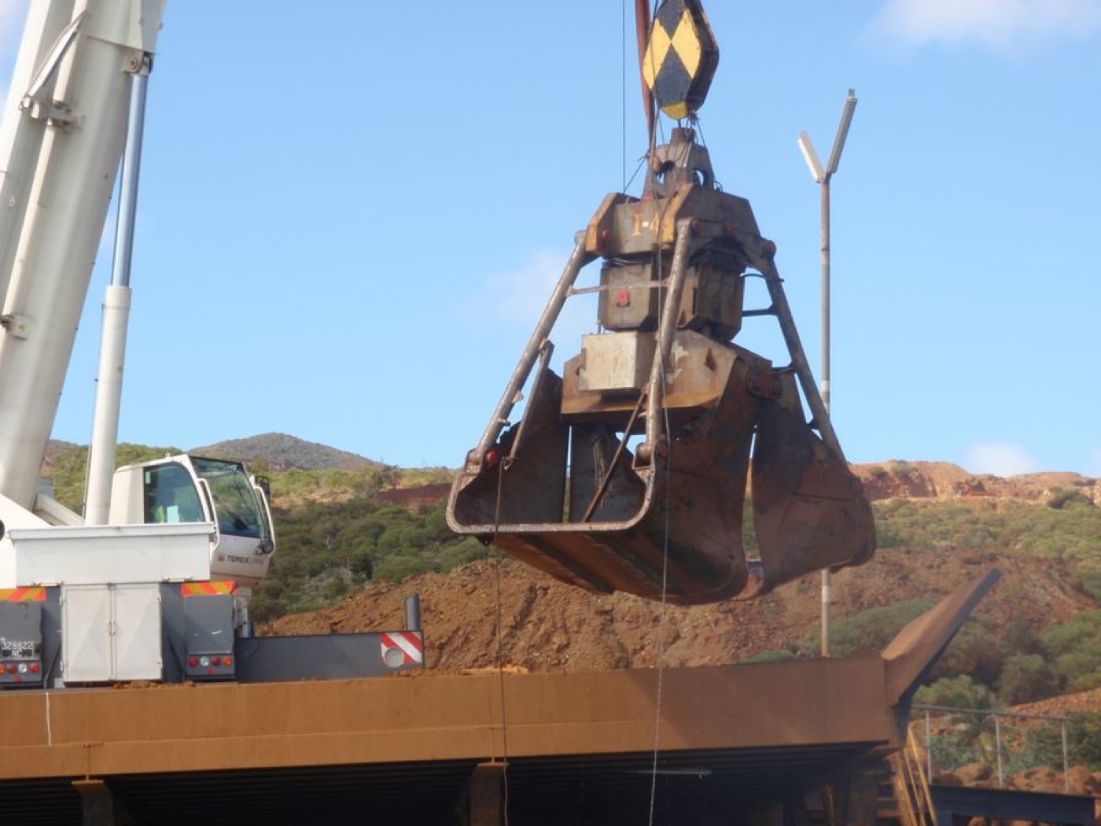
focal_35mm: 102
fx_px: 3244
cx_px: 550
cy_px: 413
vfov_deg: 14.5
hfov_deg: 19.3
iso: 64
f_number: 5.1
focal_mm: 18.2
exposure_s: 1/160
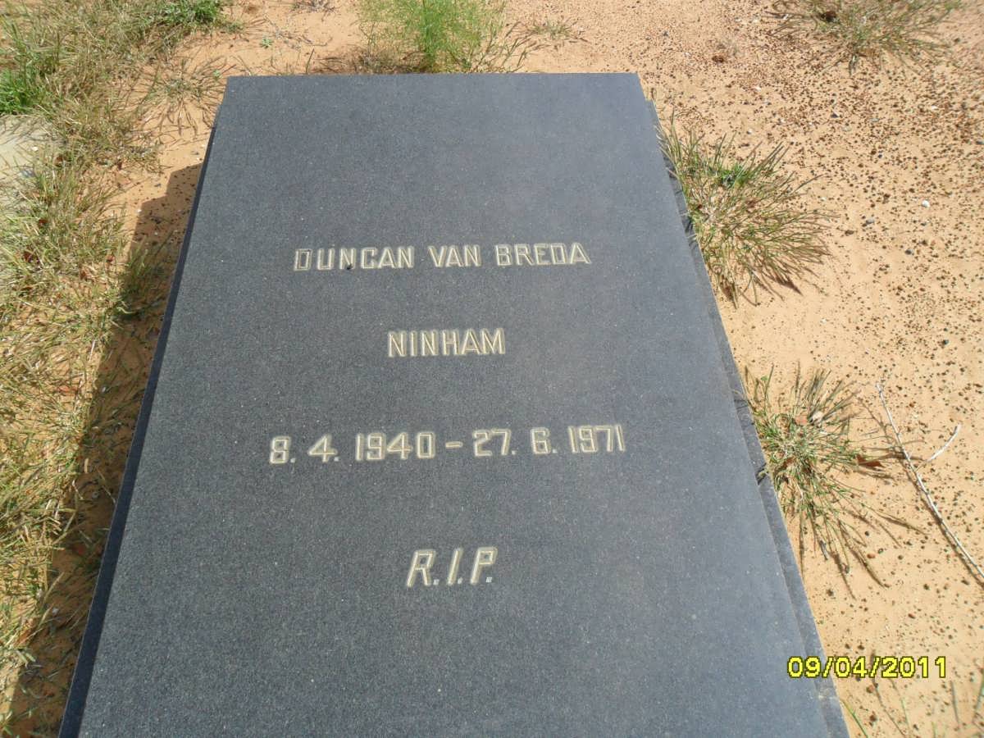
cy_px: 369
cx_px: 492
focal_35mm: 27
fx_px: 768
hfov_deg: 65.3
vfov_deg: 51.4
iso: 100
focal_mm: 4.9
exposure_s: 1/1000
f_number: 3.5
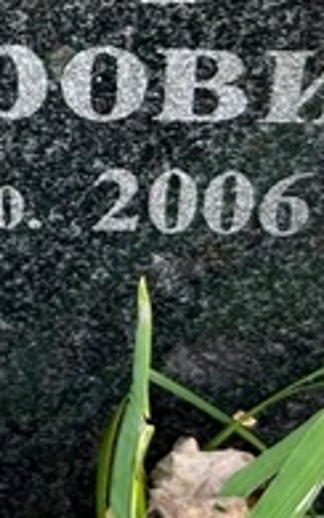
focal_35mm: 113
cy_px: -109
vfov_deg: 17.5
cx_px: -141
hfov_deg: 11.2
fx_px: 1595
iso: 40
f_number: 1.5
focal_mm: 5.7
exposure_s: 1/121
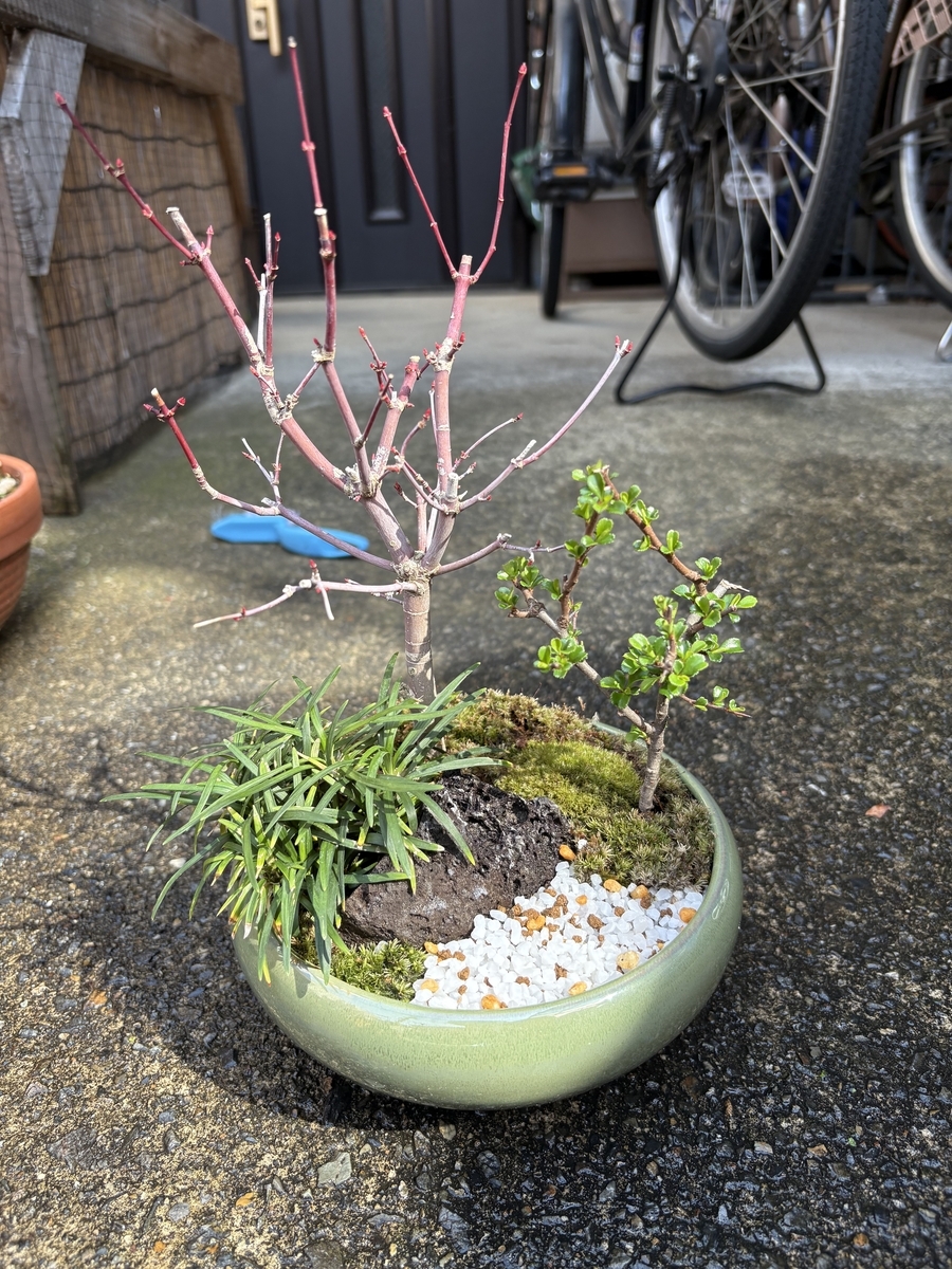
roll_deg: +3.0
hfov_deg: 53.1
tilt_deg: -22.2
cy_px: 634
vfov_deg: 67.3
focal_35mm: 26
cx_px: 476
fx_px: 953
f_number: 1.6
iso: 64
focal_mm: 5.96
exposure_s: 1/300
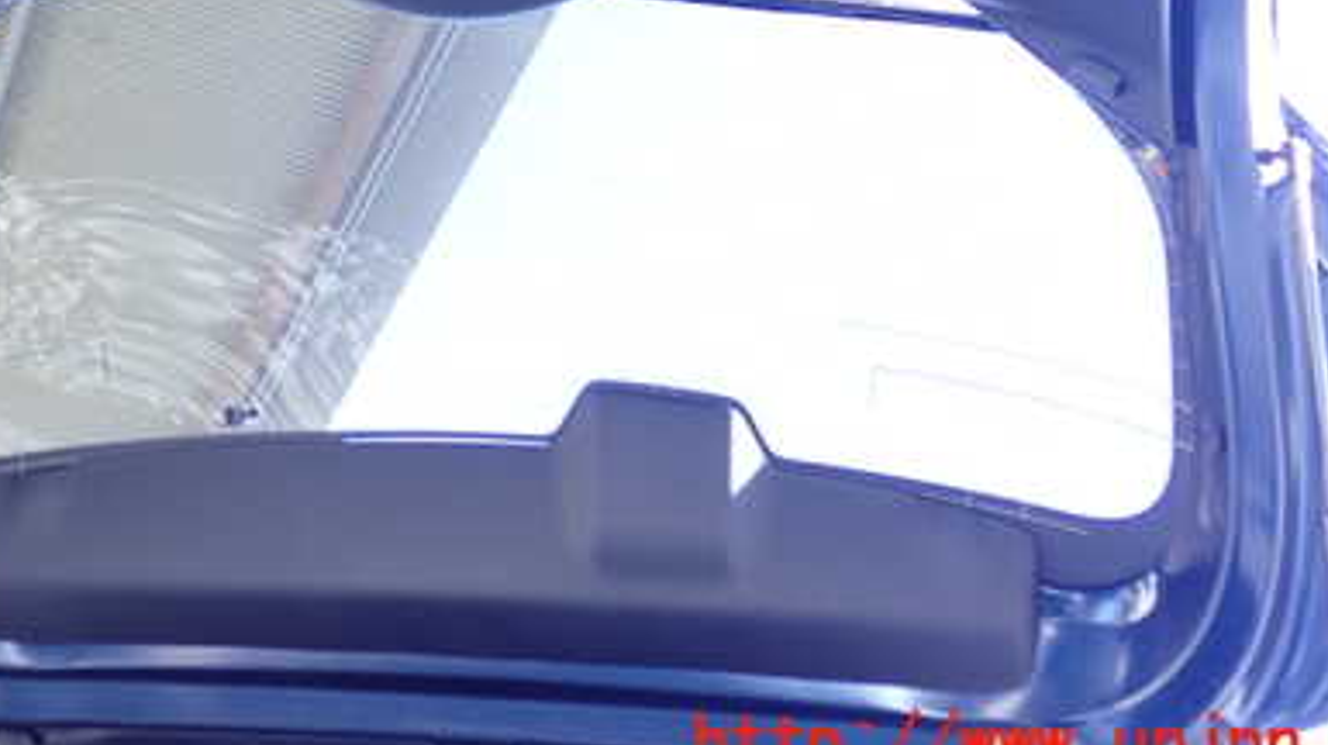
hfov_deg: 40.1
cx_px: 438
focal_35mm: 51
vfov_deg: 22.6
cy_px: 14
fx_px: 1795
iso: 125
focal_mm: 5.4
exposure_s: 1/60
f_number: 2.3
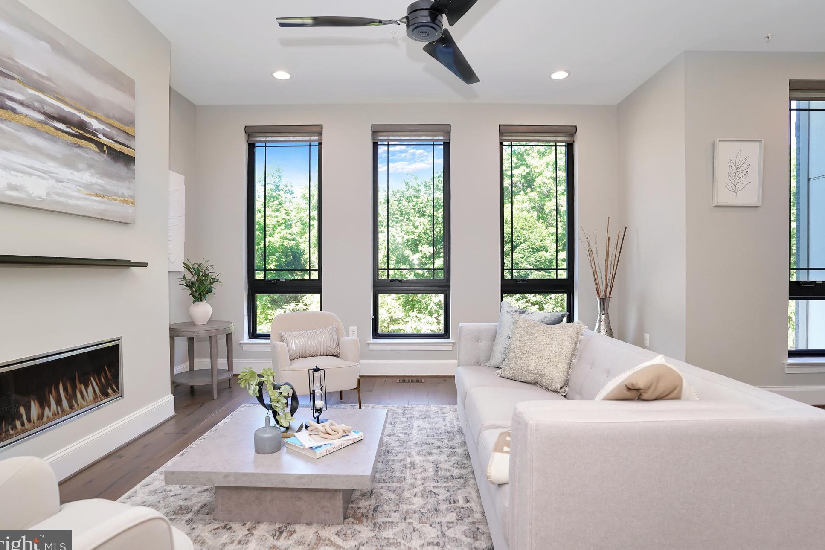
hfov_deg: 90.0
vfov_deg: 67.4
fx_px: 412
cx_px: 414
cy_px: 270
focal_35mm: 18
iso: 640
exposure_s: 1/160
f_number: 4
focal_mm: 17
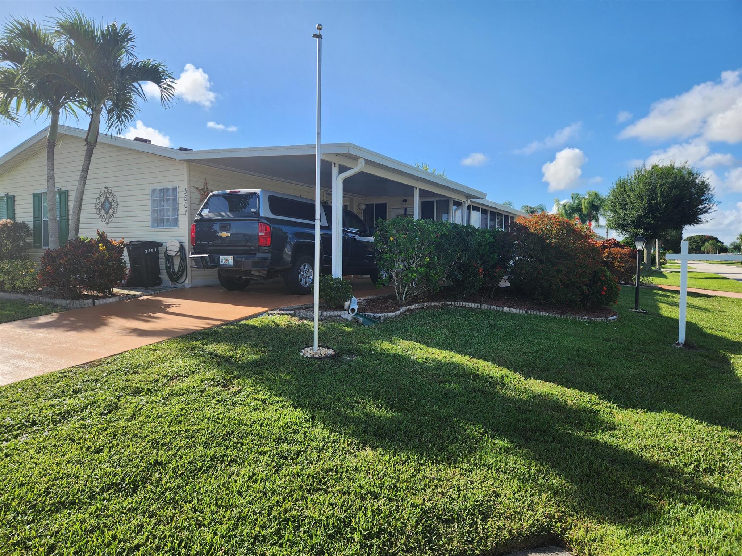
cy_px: 278
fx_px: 493
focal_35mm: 23
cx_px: 371
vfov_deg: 58.9
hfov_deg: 73.9
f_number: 1.8
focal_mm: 5.4
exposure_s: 1/1081
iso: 20
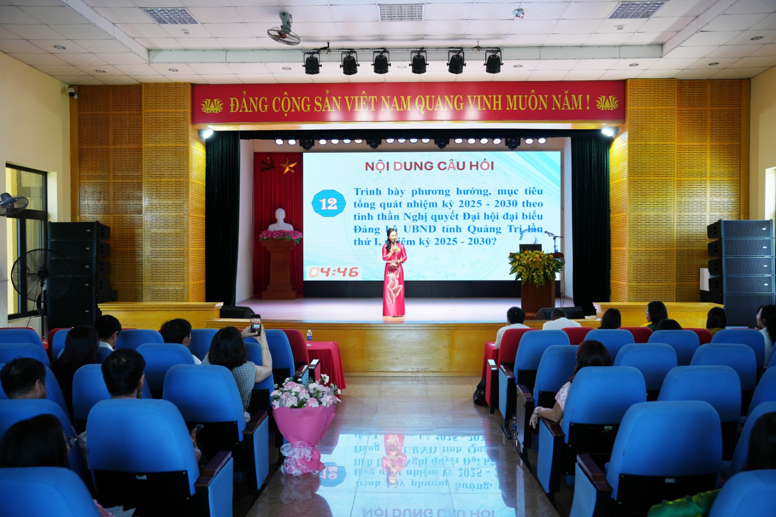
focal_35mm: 30
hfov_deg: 61.1
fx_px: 657
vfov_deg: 43.0
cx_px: 388
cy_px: 258
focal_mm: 30.5
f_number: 4
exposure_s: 1/60
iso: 160
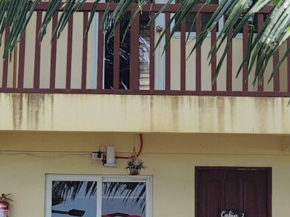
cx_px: 130
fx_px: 997
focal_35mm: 119
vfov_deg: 12.4
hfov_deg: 16.5
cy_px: 150
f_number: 1.8
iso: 20
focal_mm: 5.4
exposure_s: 1/1019
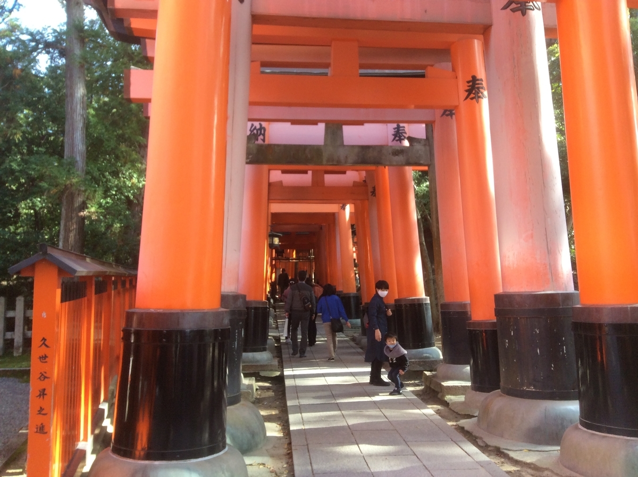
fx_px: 589
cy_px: 238
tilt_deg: +4.4
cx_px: 319
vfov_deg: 44.0
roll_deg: -1.2
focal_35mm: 32
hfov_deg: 56.9
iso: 50
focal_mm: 3.3
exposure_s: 1/120
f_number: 2.4
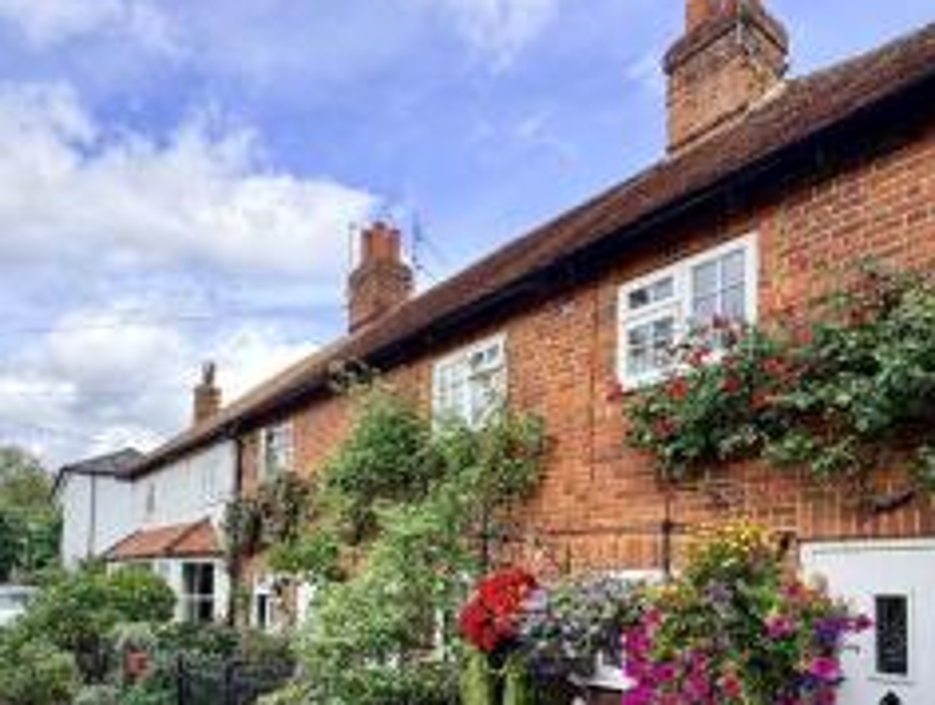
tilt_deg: +3.4
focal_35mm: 25
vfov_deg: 52.9
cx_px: 507
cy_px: 517
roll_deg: -1.2
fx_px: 677
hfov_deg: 69.2
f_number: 2.2
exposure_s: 1/760
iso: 40
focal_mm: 2.22
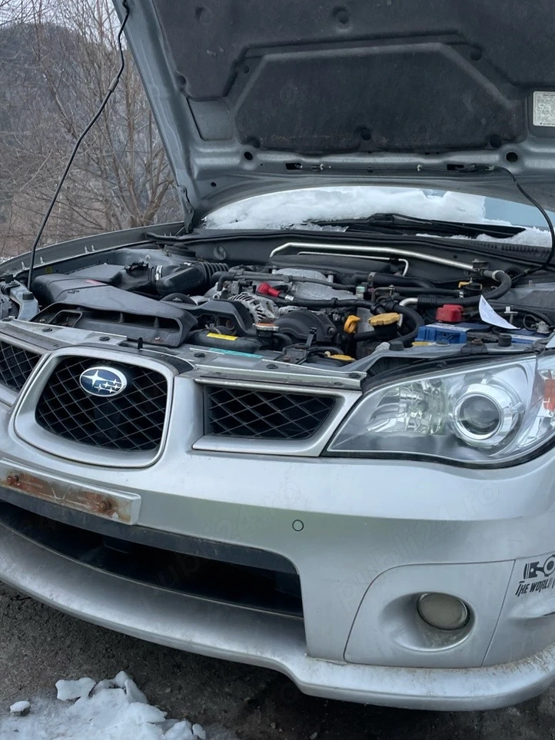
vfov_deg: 51.4
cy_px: 373
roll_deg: +0.2
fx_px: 770
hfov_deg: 39.6
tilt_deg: -6.2
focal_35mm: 36
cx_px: 268
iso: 125
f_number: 1.6
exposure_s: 1/102
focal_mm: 4.2
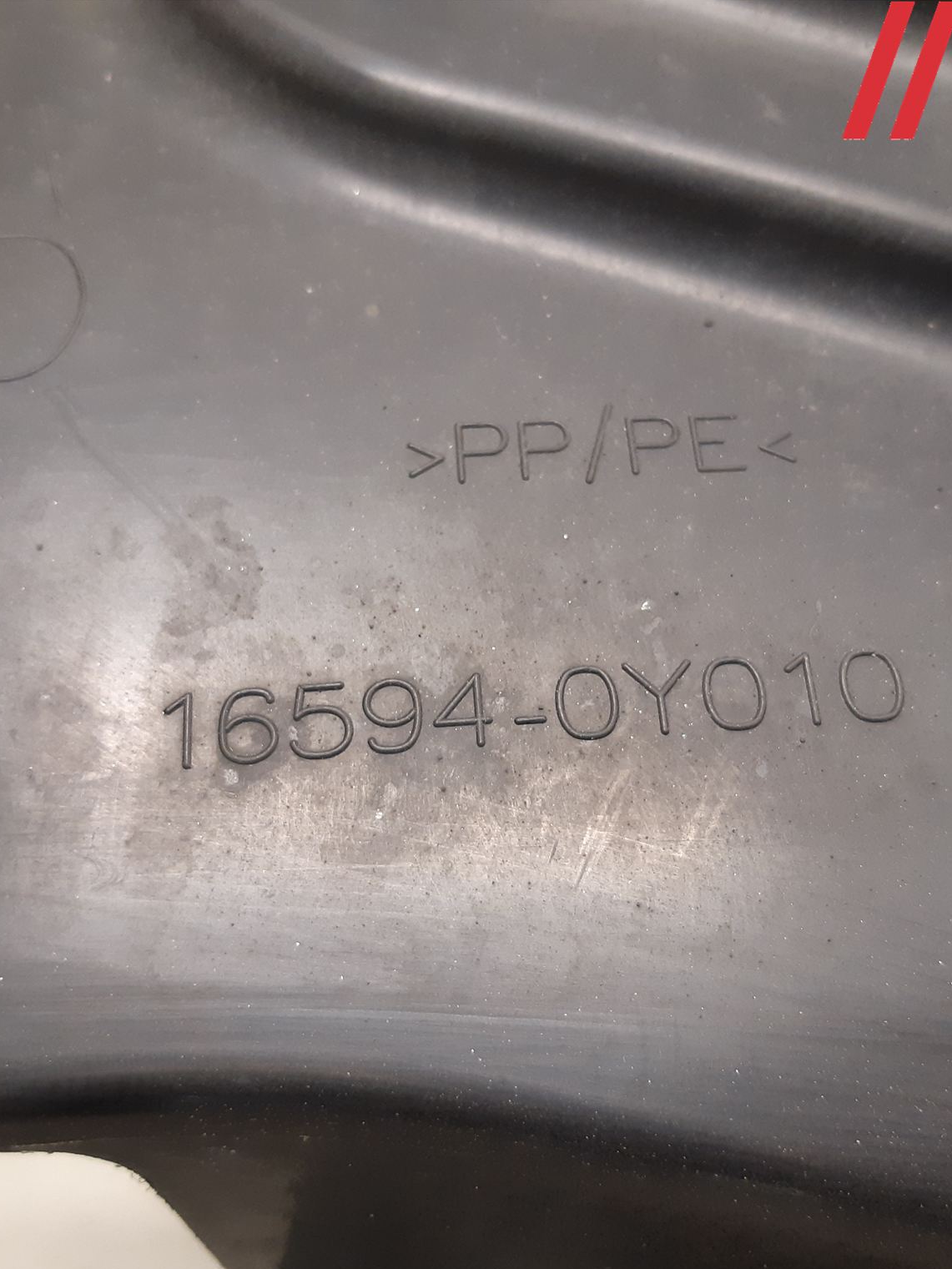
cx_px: 500
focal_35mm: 35
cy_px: 639
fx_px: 1283
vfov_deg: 52.6
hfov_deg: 40.7
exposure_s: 1/33
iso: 200
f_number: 1.7
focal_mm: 3.93
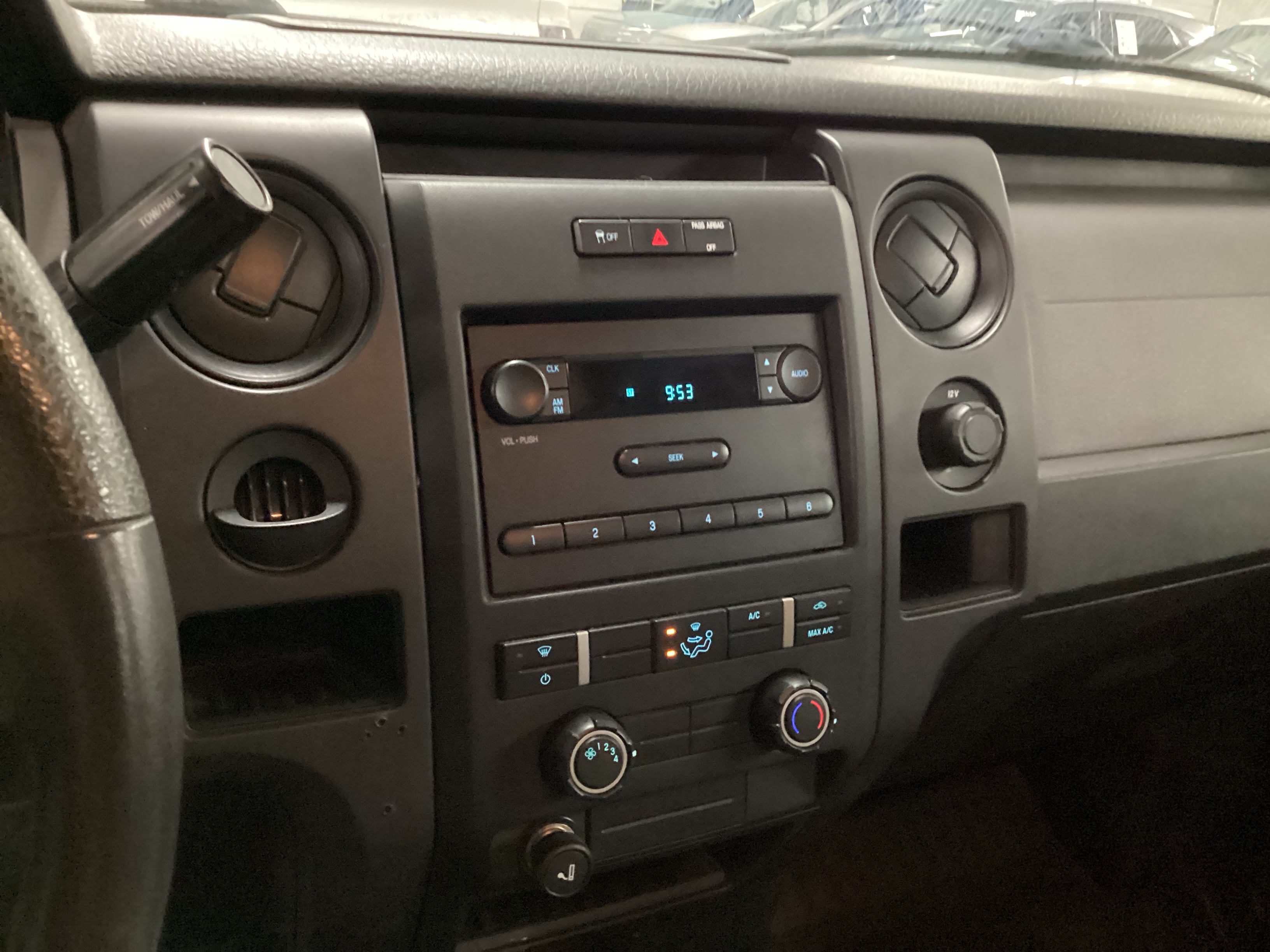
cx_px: 635
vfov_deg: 45.4
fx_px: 1137
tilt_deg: -24.9
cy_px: 476
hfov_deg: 58.4
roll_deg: -5.9
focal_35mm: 31
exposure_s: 1/17
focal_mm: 3.3
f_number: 2.4
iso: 800
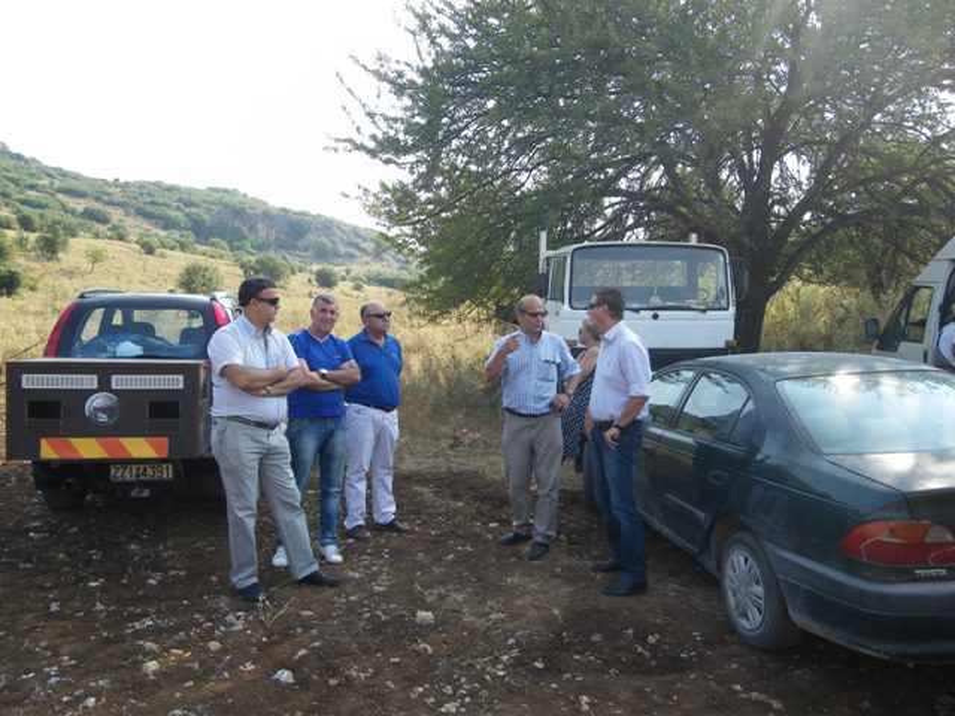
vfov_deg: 49.7
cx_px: 478
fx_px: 772
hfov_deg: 63.4
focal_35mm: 28
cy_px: 358
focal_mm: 4.9
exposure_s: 1/250
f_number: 2.6
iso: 64
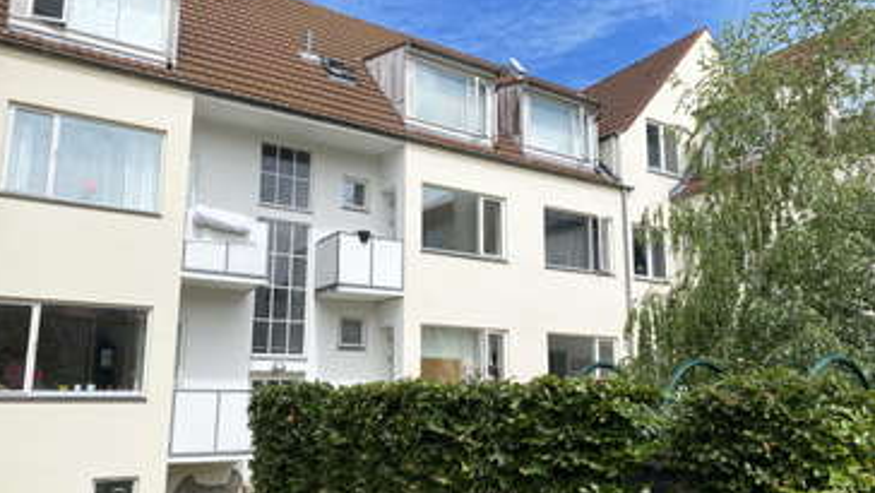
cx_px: 429
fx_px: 673
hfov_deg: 66.0
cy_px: 279
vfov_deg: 40.1
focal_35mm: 29
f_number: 1.8
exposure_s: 1/3731
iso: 32
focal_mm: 4.25
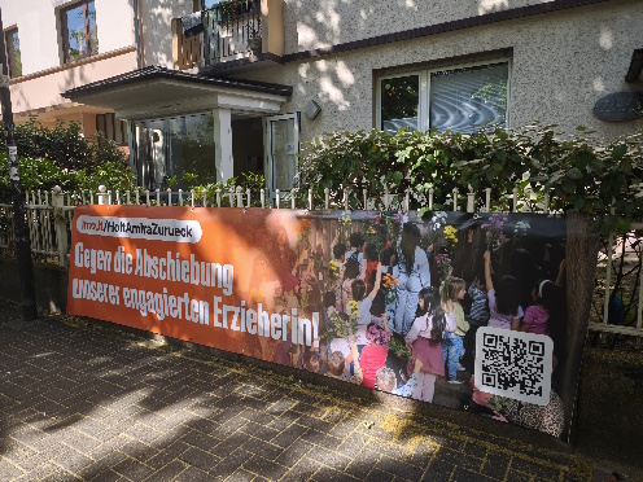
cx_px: 322
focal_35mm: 23
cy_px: 241
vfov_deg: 58.9
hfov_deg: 73.9
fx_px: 427
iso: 50
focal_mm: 6.57
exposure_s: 1/129
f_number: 1.6
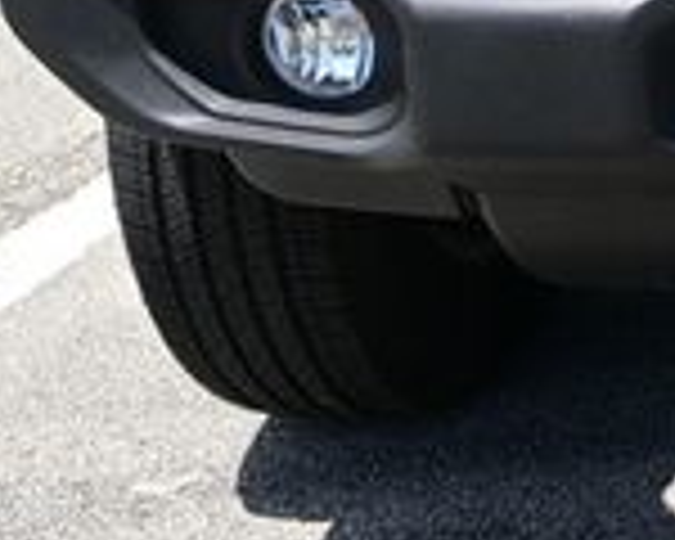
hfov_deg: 16.6
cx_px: 1220
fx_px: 1918
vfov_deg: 15.2
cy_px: -180
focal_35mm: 96
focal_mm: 16
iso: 100
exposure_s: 1/200
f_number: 7.1
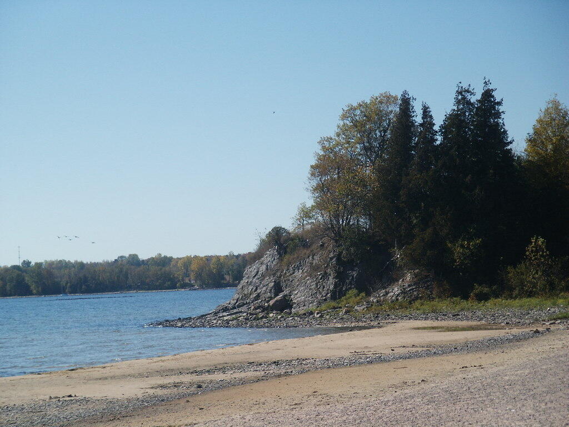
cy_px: 214
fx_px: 2055
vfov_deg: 11.9
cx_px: 284
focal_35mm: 125
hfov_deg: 15.8
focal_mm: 25.52
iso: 64
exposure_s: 1/350
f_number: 3.6
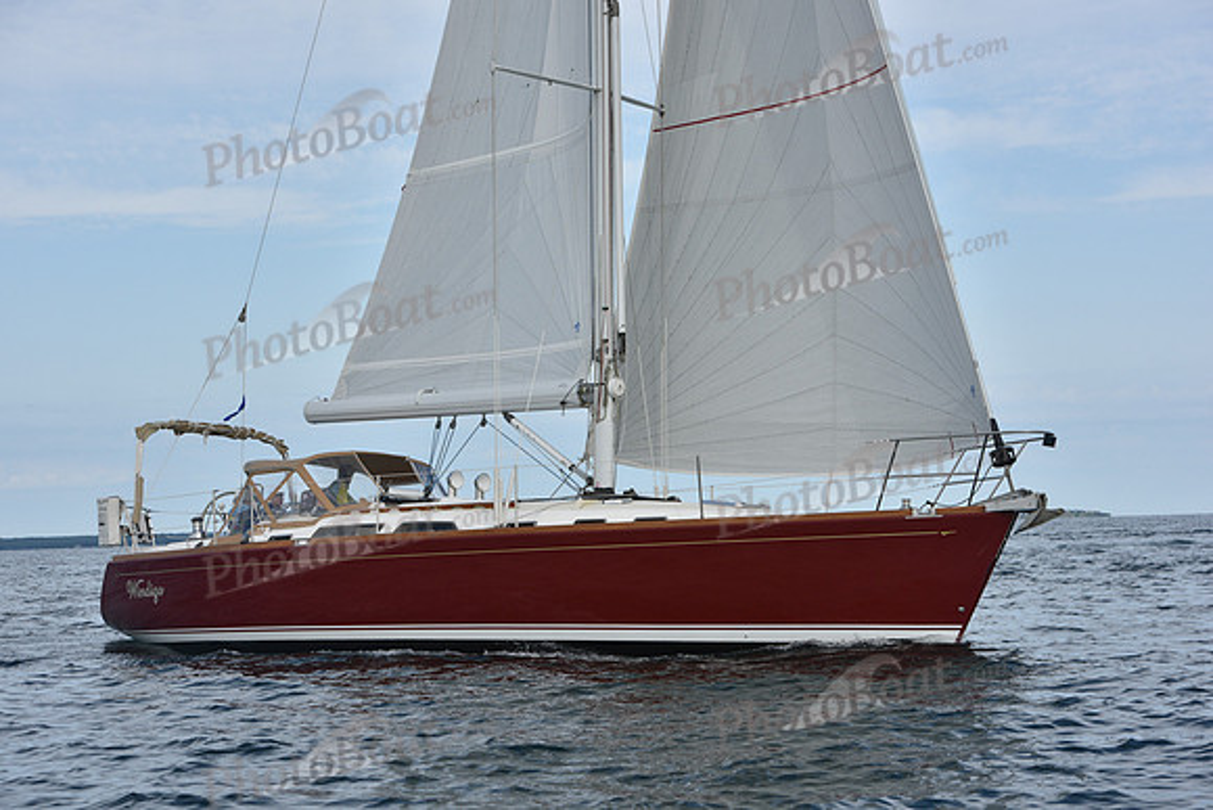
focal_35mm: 78
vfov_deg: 17.5
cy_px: 405
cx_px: 606
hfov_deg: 26.0
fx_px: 2629
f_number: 8
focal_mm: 78
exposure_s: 1/1000
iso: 320
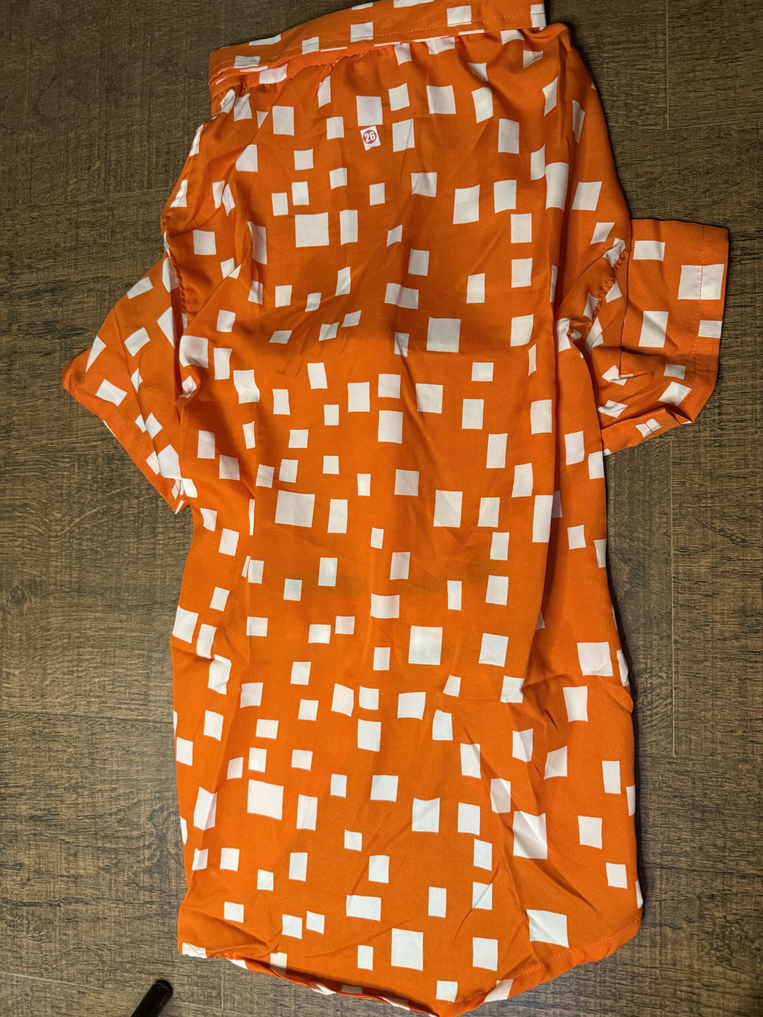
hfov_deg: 56.8
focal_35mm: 24
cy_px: 508
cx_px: 382
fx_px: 705
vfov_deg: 71.6
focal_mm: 6.76
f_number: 1.78
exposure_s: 1/50
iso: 400
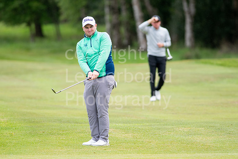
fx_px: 2976
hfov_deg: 4.6
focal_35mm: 450
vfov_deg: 3.1
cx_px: 119
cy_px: 80
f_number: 4
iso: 800
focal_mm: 300
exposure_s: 1/2000
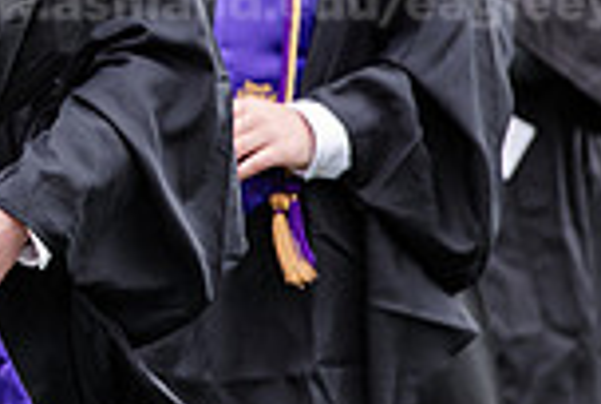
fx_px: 12428
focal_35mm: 743
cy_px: 85
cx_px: -277
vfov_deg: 1.9
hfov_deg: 2.8
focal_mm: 195
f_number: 5
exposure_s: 1/640
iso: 500
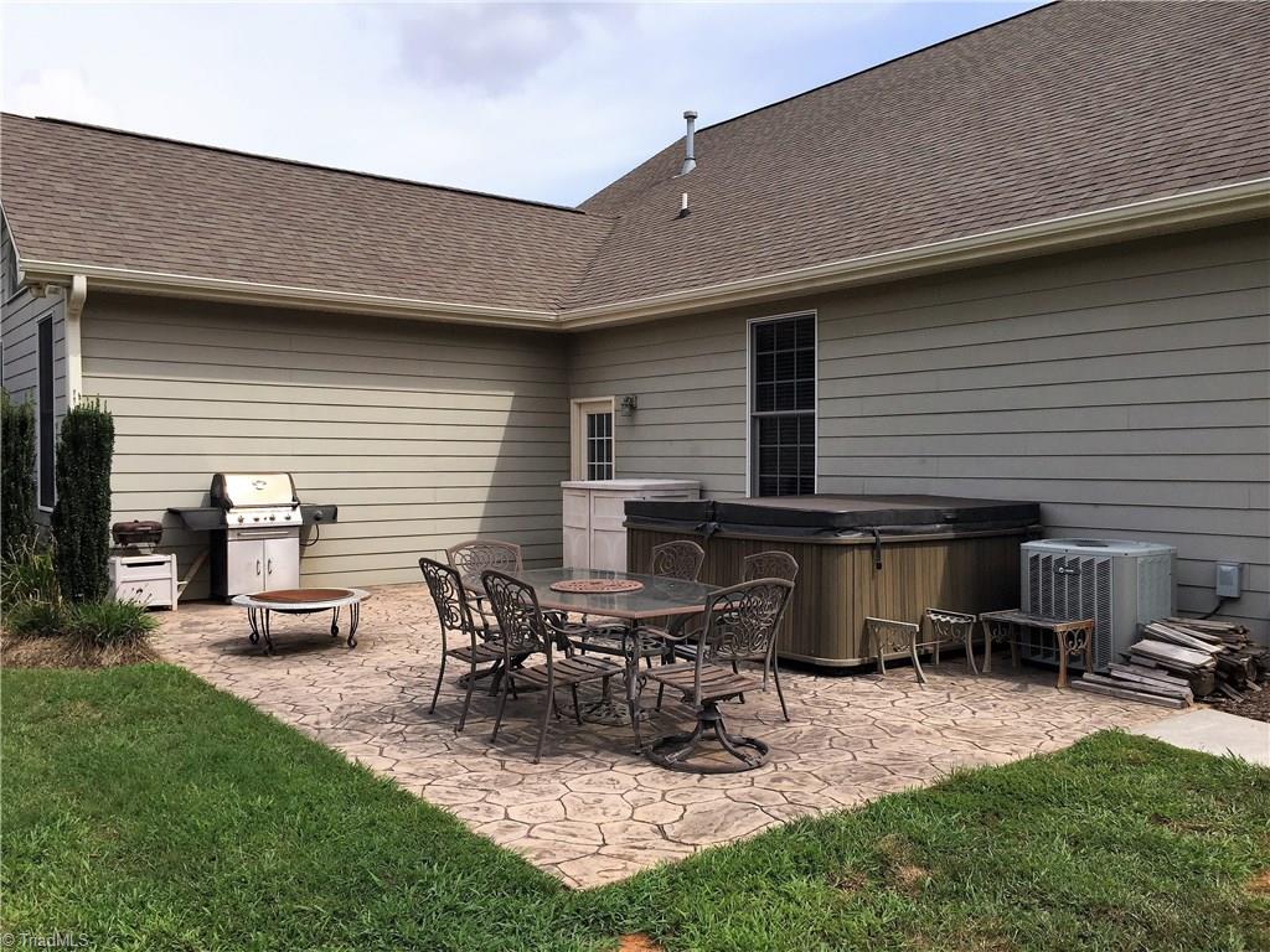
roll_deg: -1.1
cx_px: 635
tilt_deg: -1.4
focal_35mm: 29
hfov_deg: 61.7
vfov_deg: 48.2
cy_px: 476
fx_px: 1064
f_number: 2.2
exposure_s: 1/2083
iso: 32
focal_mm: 4.15
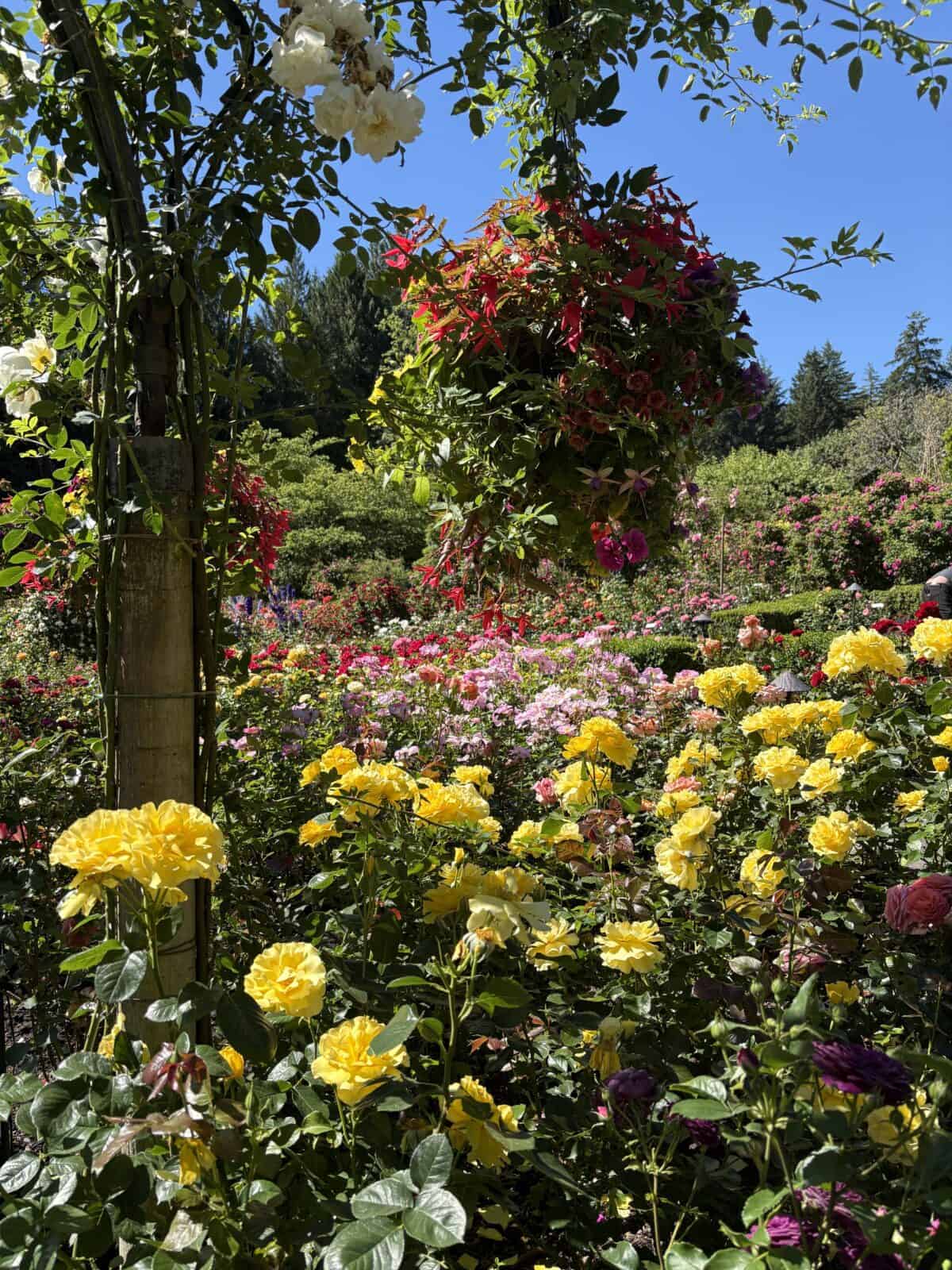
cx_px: 476
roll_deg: +0.5
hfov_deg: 53.1
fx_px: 953
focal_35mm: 26
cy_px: 635
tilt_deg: -0.7
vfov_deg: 67.3
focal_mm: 5.96
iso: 50
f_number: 1.6
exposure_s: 1/1626
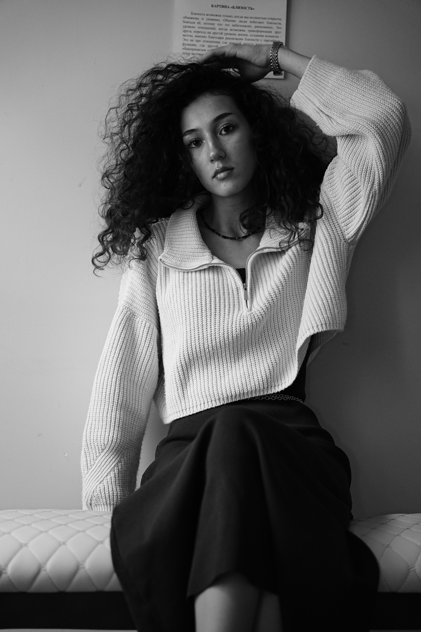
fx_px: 1228
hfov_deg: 19.5
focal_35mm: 70
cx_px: 210
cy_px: 316
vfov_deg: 28.8
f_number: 2.8
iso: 3200
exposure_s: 1/160
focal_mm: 70
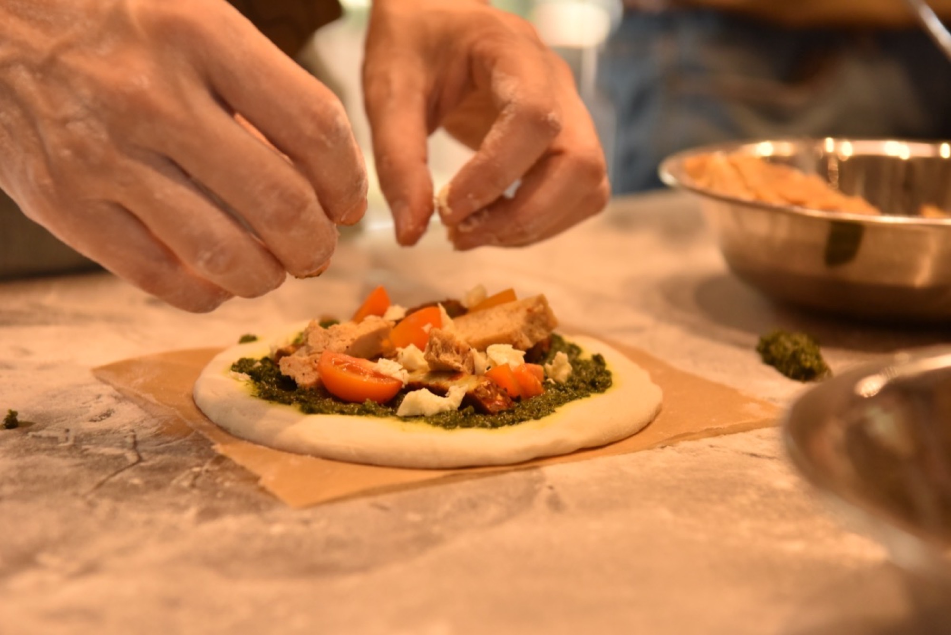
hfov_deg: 28.8
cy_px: 318
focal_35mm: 70
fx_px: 1850
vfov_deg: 19.5
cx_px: 476
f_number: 5
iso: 2000
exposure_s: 1/320
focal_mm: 70
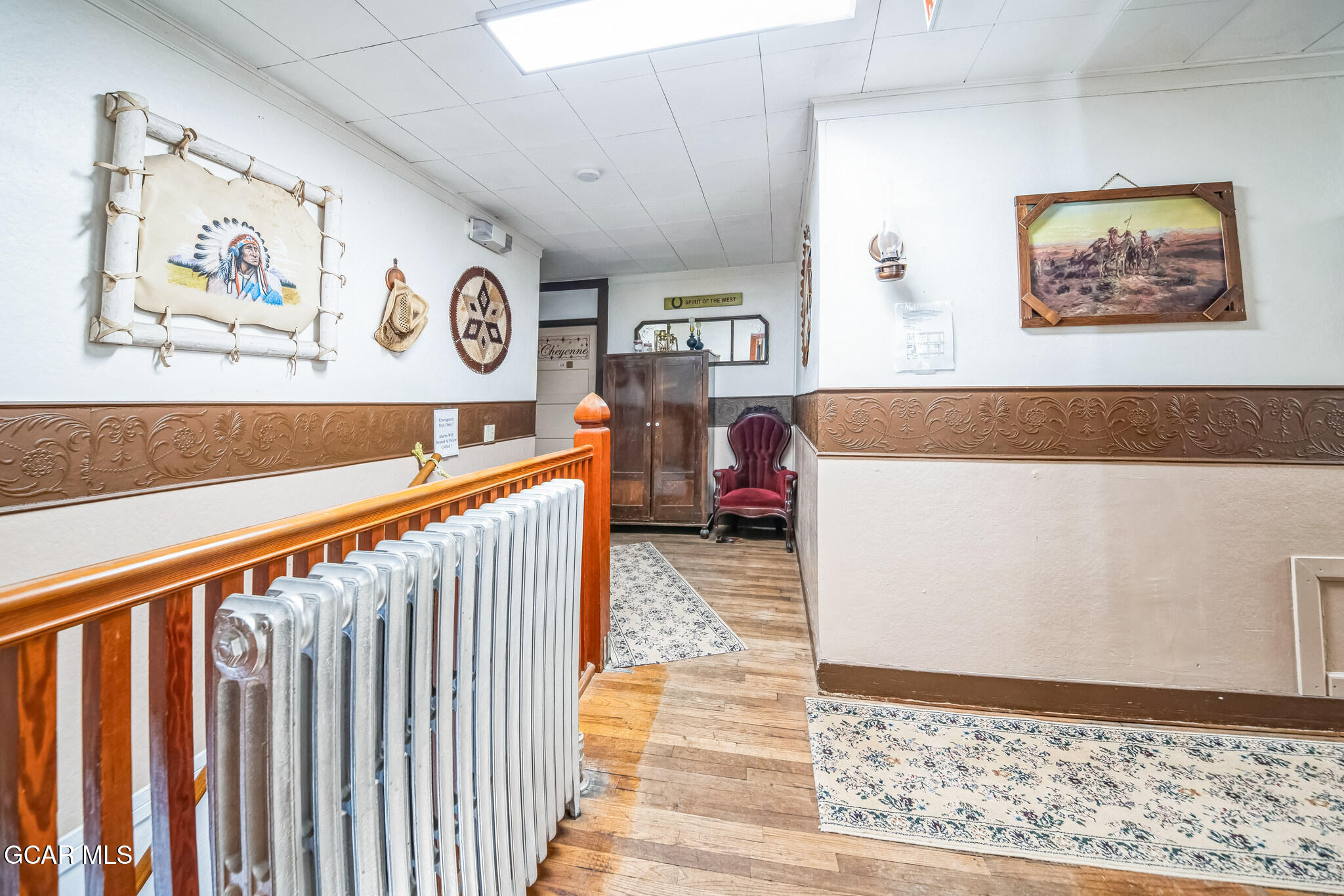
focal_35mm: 12
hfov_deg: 112.6
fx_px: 448
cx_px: 672
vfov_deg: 90.0
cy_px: 448
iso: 1250
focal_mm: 12
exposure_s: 1/10
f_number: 7.1
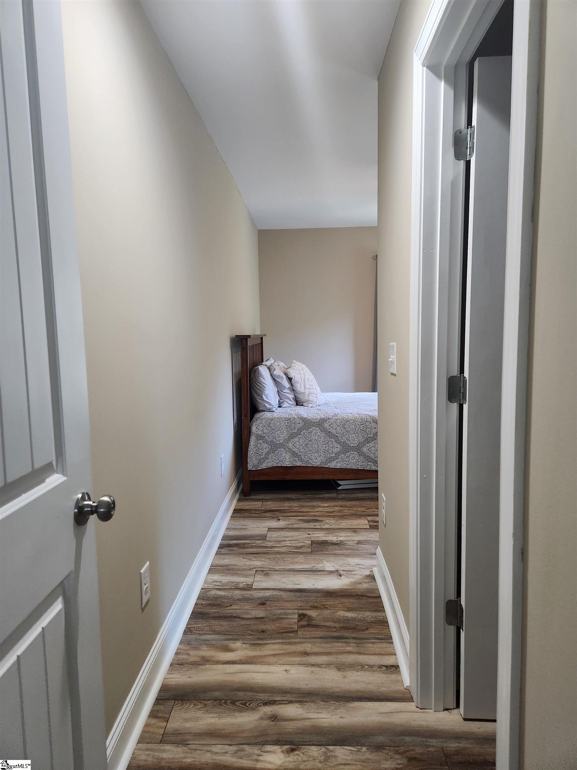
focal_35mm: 23
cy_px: 385
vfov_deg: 73.9
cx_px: 288
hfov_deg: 58.9
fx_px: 511
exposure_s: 1/120
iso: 500
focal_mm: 5.4
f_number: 1.8
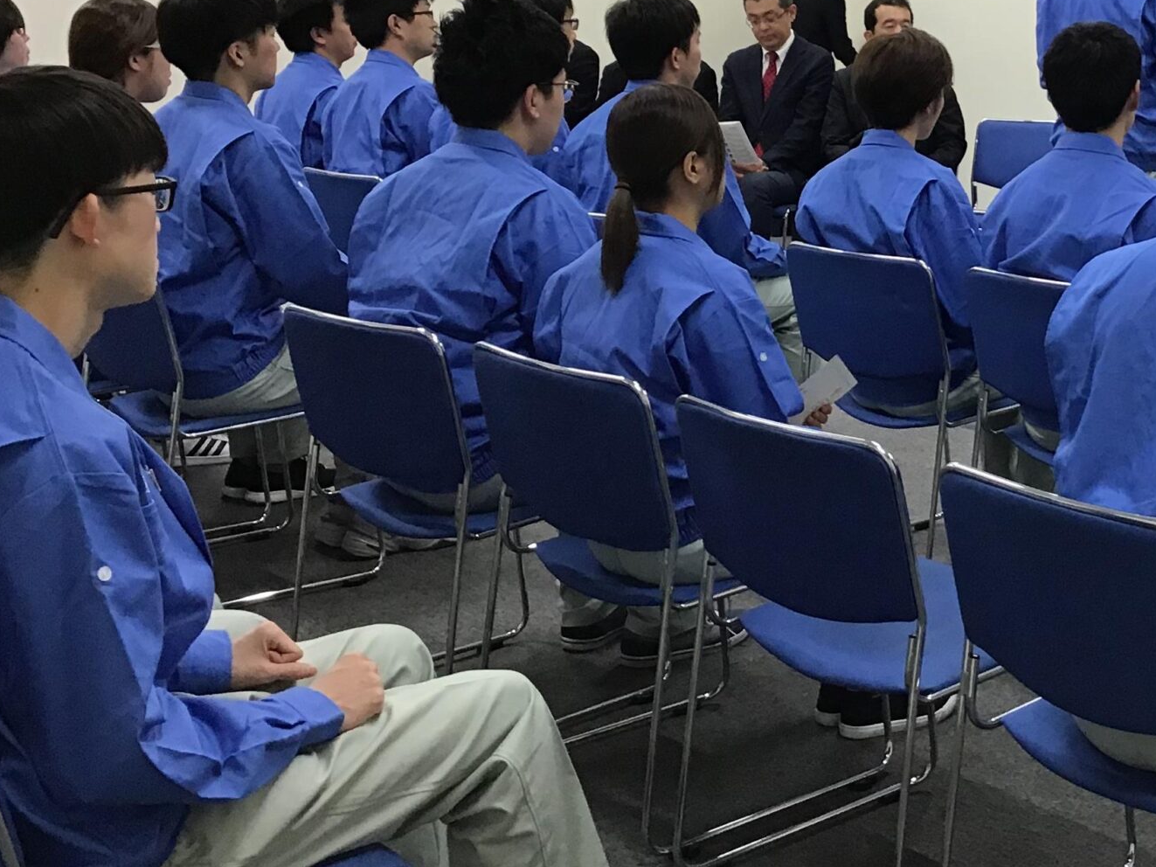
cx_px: 1012
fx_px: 2004
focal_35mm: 60
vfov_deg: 24.2
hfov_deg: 30.9
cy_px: 225
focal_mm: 3.3
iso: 64
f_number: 2.4
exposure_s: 1/30
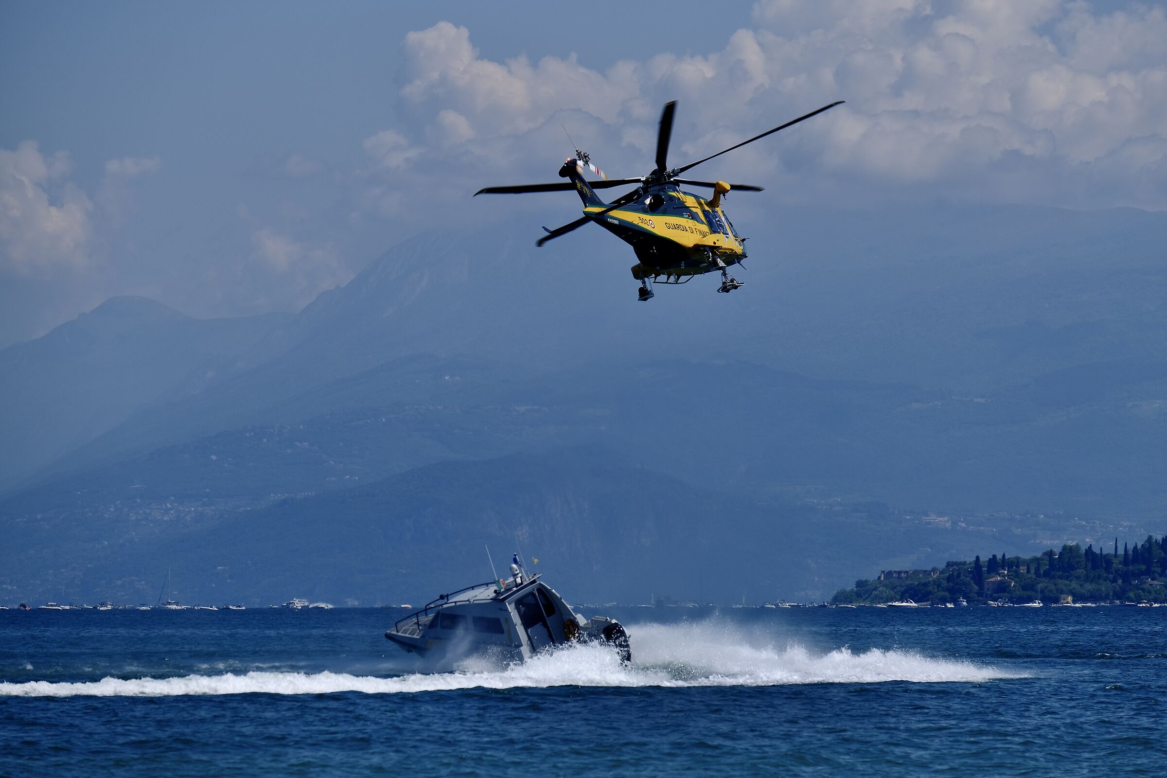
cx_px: 584
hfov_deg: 9.2
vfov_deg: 6.2
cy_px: 389
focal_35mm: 223
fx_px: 7228
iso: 160
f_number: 6.4
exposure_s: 1/1100
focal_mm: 148.5
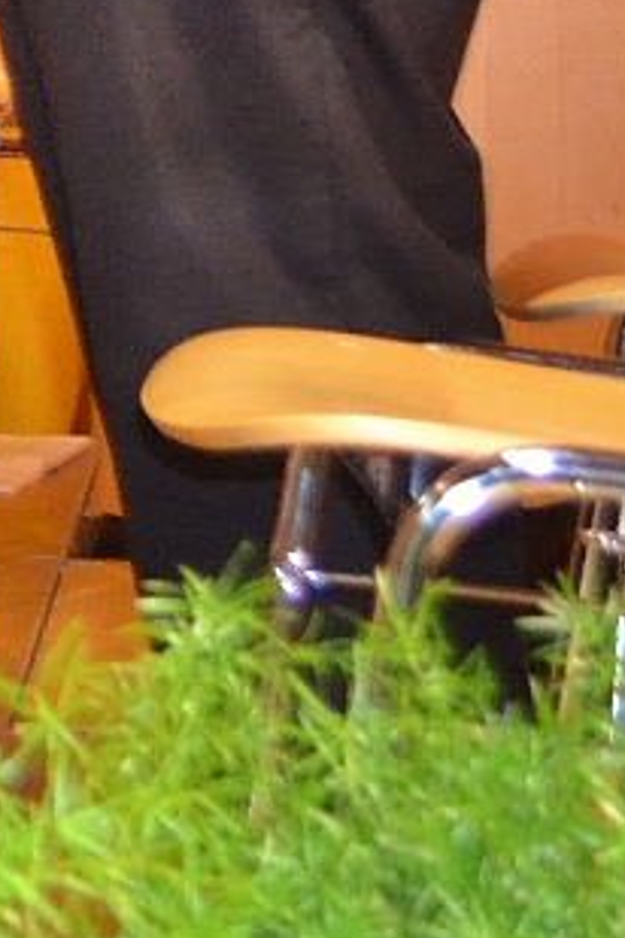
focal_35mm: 210
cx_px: -1581
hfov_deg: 5.8
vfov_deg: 9.5
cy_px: -577
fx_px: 5468
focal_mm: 24
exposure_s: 1/60
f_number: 4
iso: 2200
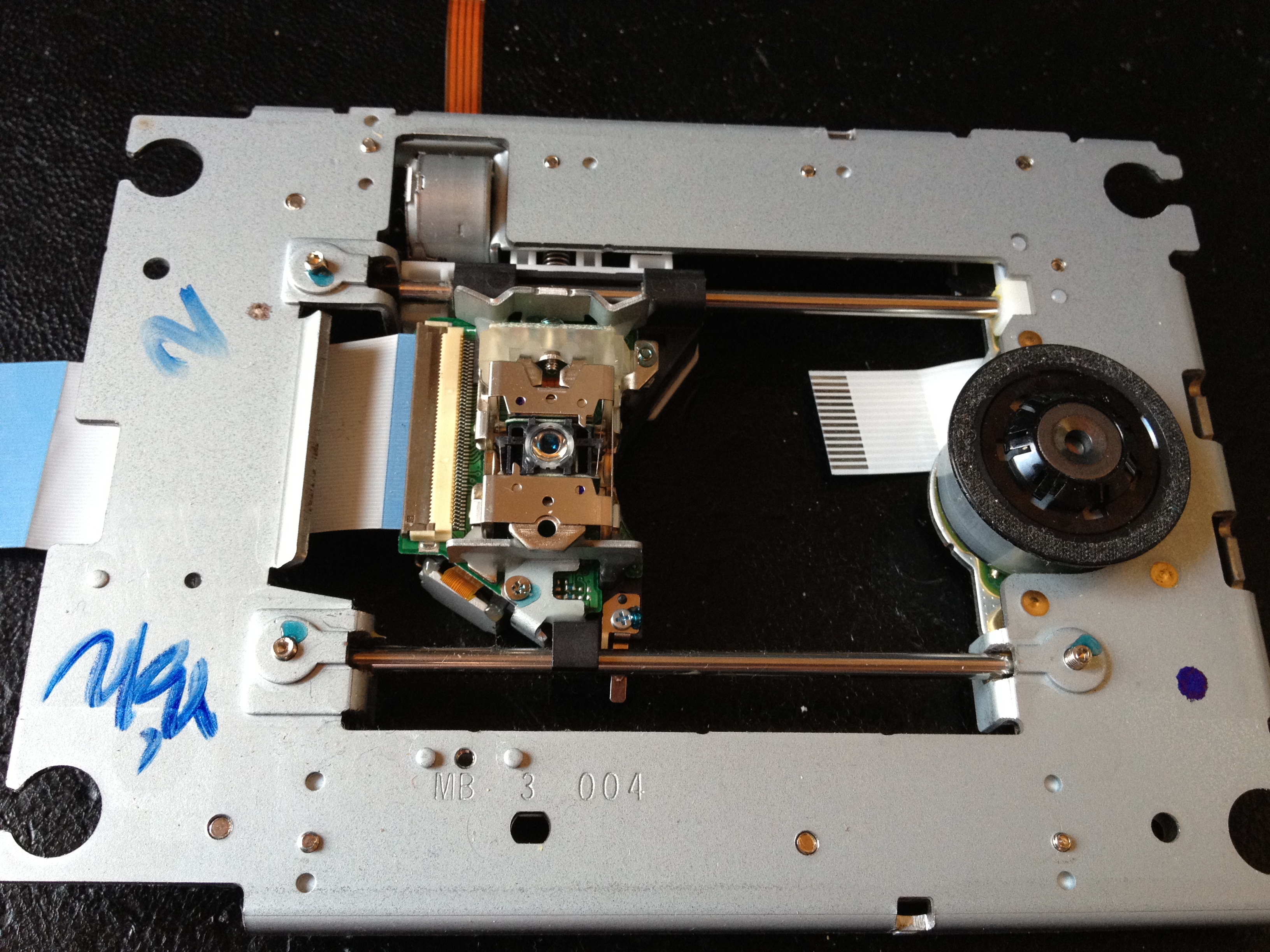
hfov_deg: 52.6
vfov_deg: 40.7
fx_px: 1284
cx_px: 635
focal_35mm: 35
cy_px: 476
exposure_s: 1/20
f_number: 2.4
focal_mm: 4.28
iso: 160
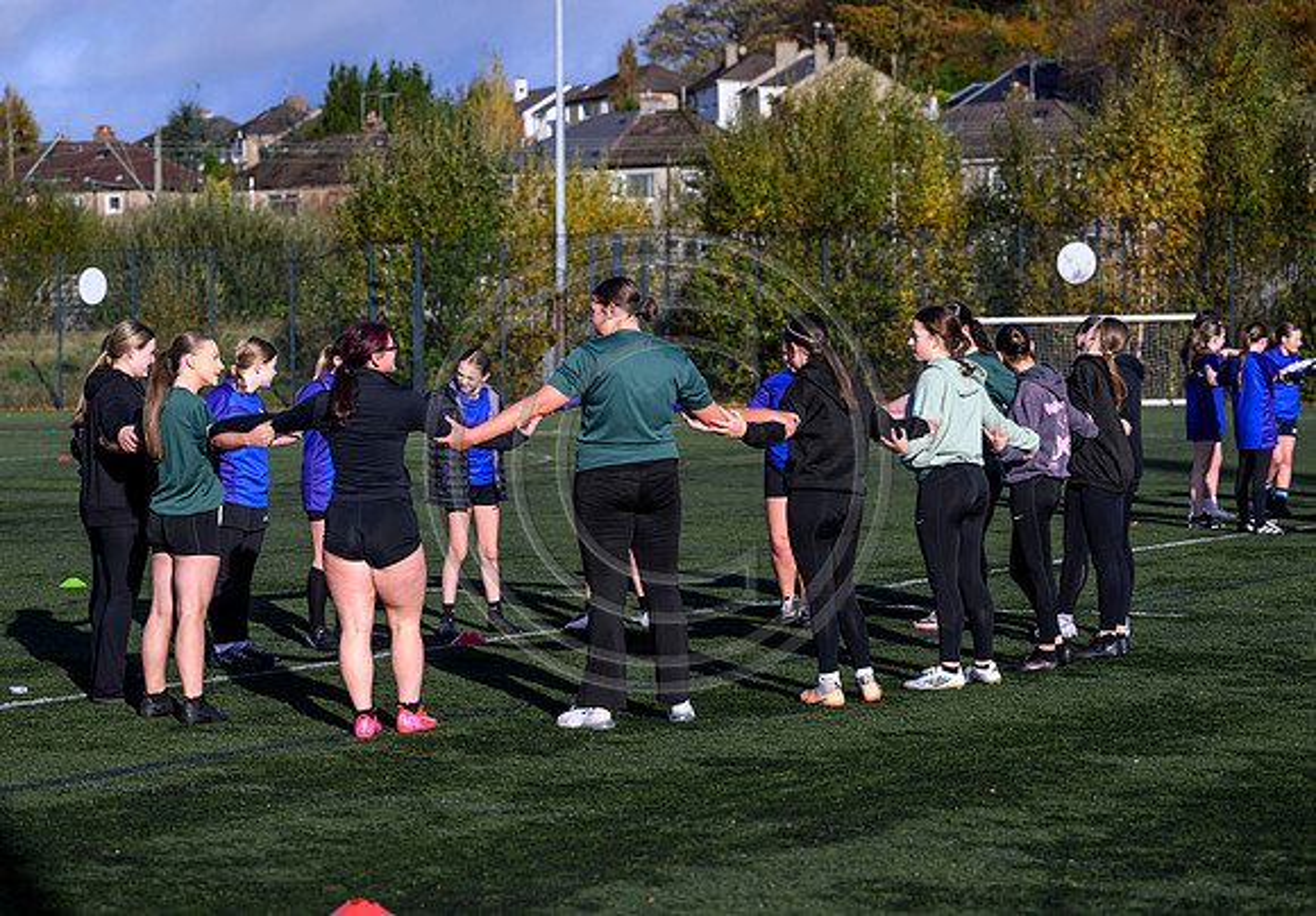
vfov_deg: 15.3
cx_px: 577
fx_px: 3407
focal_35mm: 92
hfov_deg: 21.8
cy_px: 492
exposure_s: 1/5000
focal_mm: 83
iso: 500
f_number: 3.5
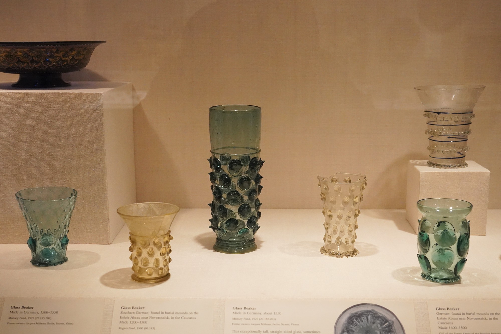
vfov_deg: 37.9
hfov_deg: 54.4
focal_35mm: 35
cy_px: 167
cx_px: 250
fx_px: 487
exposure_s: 1/100
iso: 4000
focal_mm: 35
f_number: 5
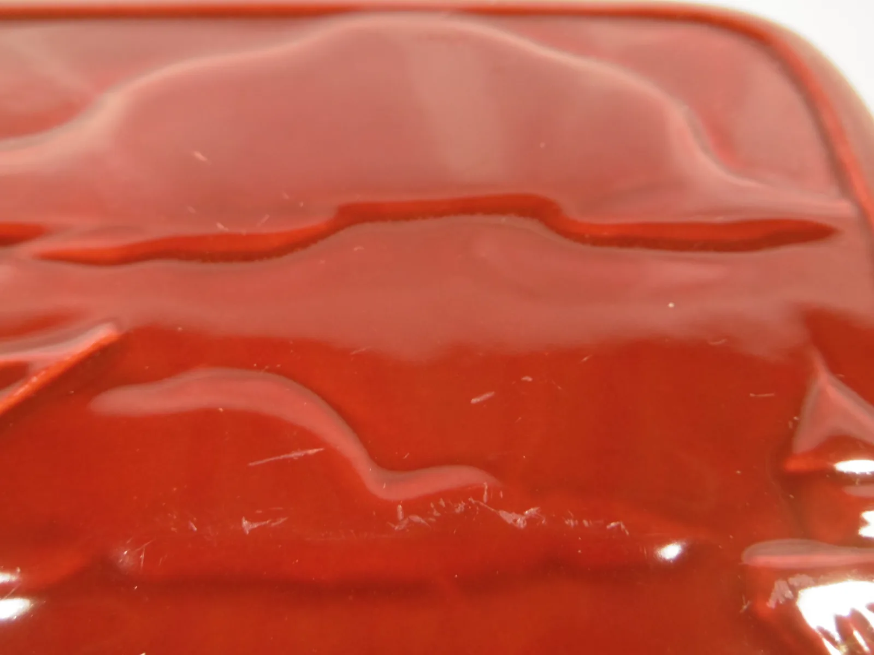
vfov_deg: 37.7
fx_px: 959
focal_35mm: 38
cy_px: 328
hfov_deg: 49.0
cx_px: 437
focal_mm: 6.8
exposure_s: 1/5
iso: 100
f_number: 3.7
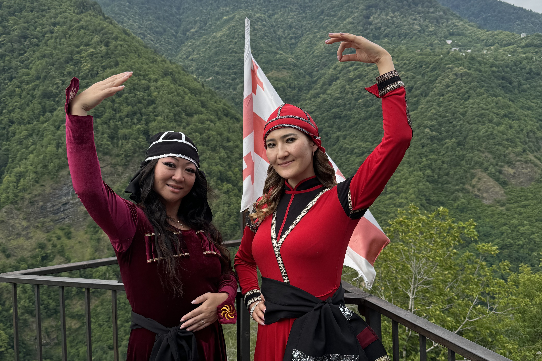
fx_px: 512
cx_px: 266
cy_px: 186
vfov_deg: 38.9
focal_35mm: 34
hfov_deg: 55.8
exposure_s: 1/2174
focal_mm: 6.76
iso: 80
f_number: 1.78
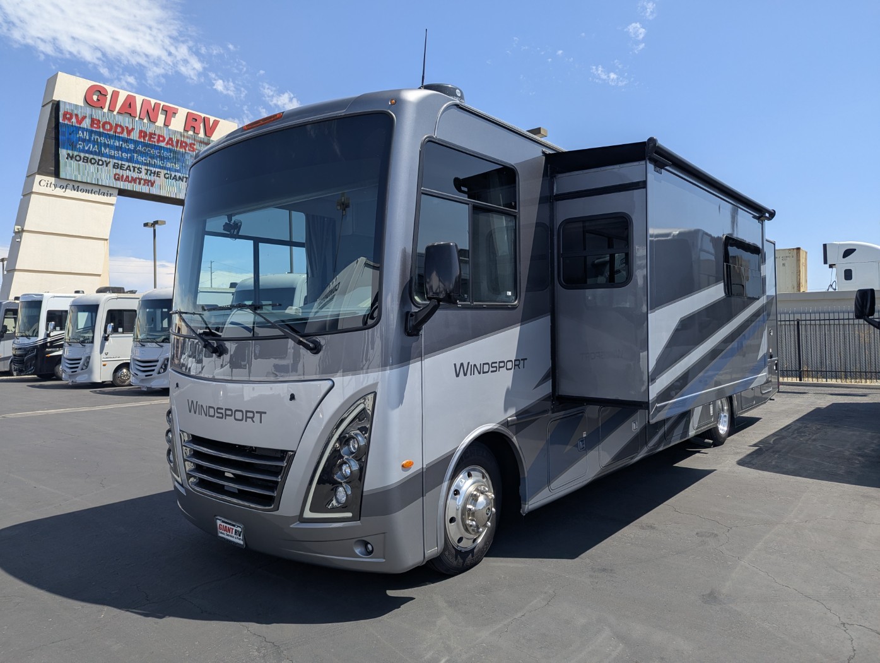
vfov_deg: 56.9
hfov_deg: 71.5
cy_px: 332
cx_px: 440
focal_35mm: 24
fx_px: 611
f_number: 1.85
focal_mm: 6.81
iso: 46
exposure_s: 1/1919
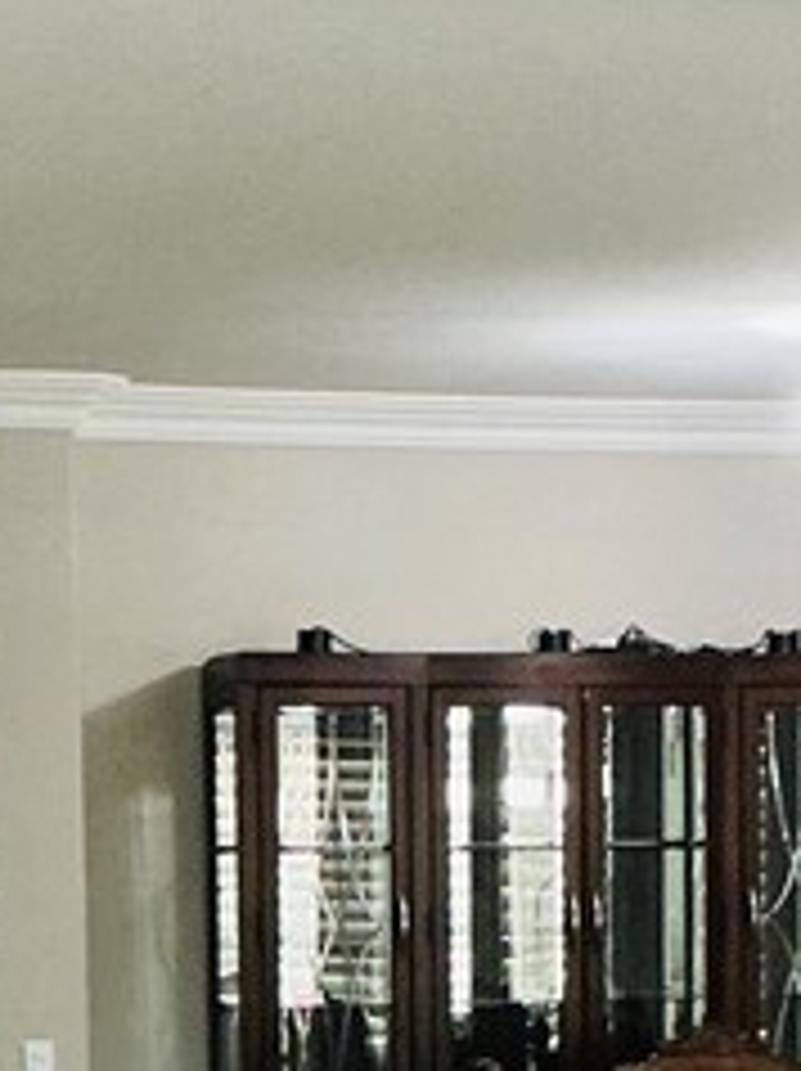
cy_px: 1107
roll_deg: +0.7
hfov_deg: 11.8
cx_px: 513
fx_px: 3864
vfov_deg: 15.5
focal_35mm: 125
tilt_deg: -5.7
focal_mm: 3
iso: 200
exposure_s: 1/60
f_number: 1.8
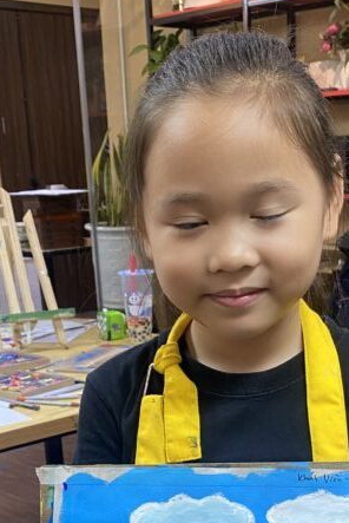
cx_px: 219
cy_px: 480
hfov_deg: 22.2
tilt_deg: -18.1
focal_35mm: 61
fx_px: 886
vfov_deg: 31.2
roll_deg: +1.4
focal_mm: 4.25
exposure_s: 1/50
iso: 80
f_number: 1.8
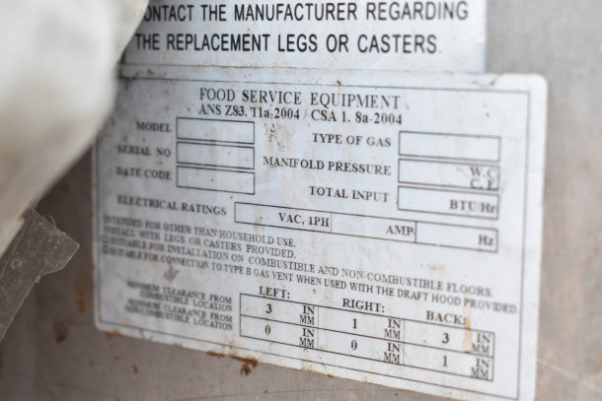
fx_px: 1129
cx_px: 301
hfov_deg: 29.9
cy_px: 200
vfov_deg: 20.2
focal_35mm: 68
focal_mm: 45
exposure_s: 1/80
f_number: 5
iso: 450
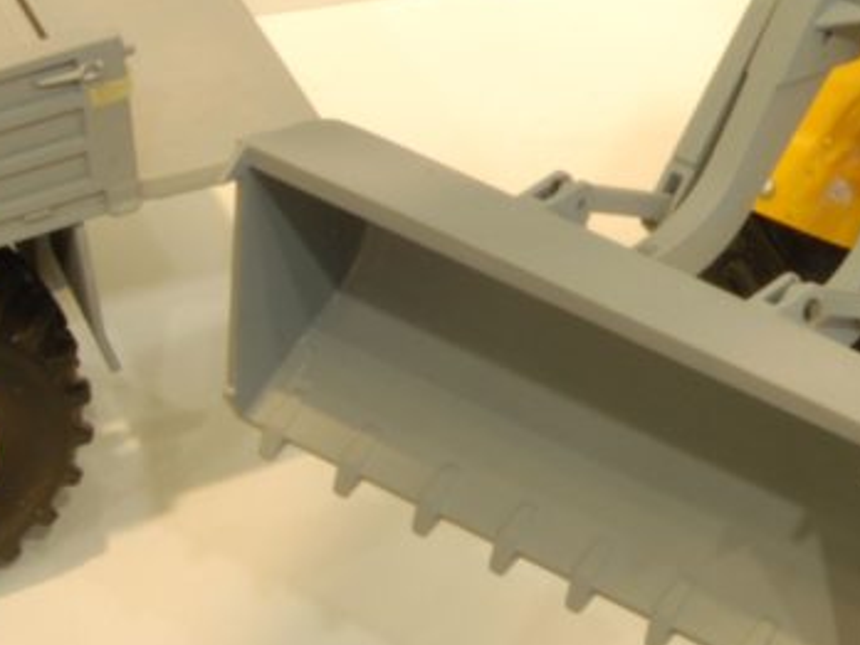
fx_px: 4422
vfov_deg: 8.3
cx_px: 1152
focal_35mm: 178
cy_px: 23
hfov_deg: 10.8
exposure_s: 1/1.3
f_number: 32
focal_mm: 42
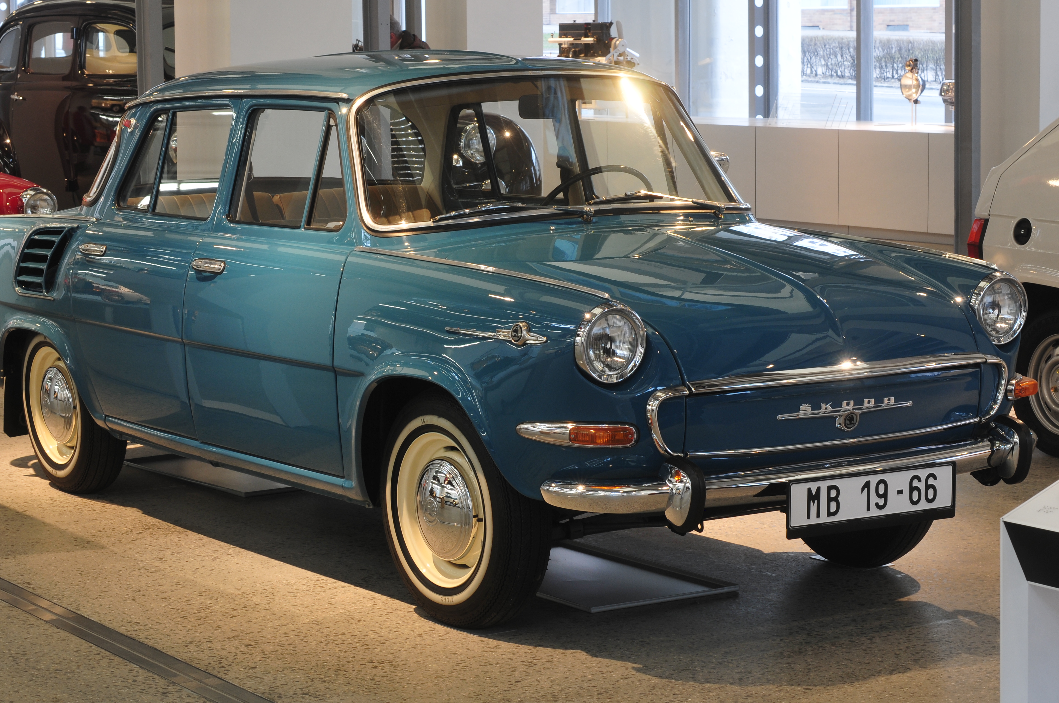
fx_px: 2438
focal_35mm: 83
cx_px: 496
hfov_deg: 24.5
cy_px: 333
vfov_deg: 16.4
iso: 200
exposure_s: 1/5
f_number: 11
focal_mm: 50
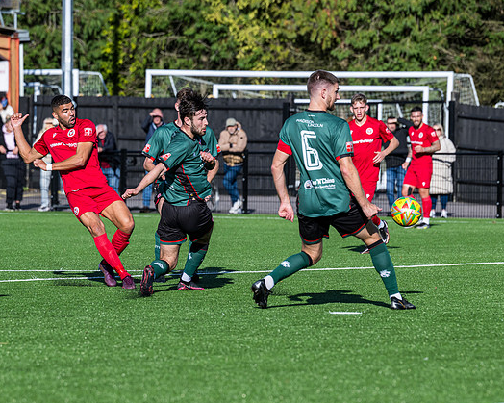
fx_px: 3848
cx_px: 141
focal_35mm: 258
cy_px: 231
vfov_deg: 6.0
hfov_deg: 7.5
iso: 200
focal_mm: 140
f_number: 4
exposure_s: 1/4000
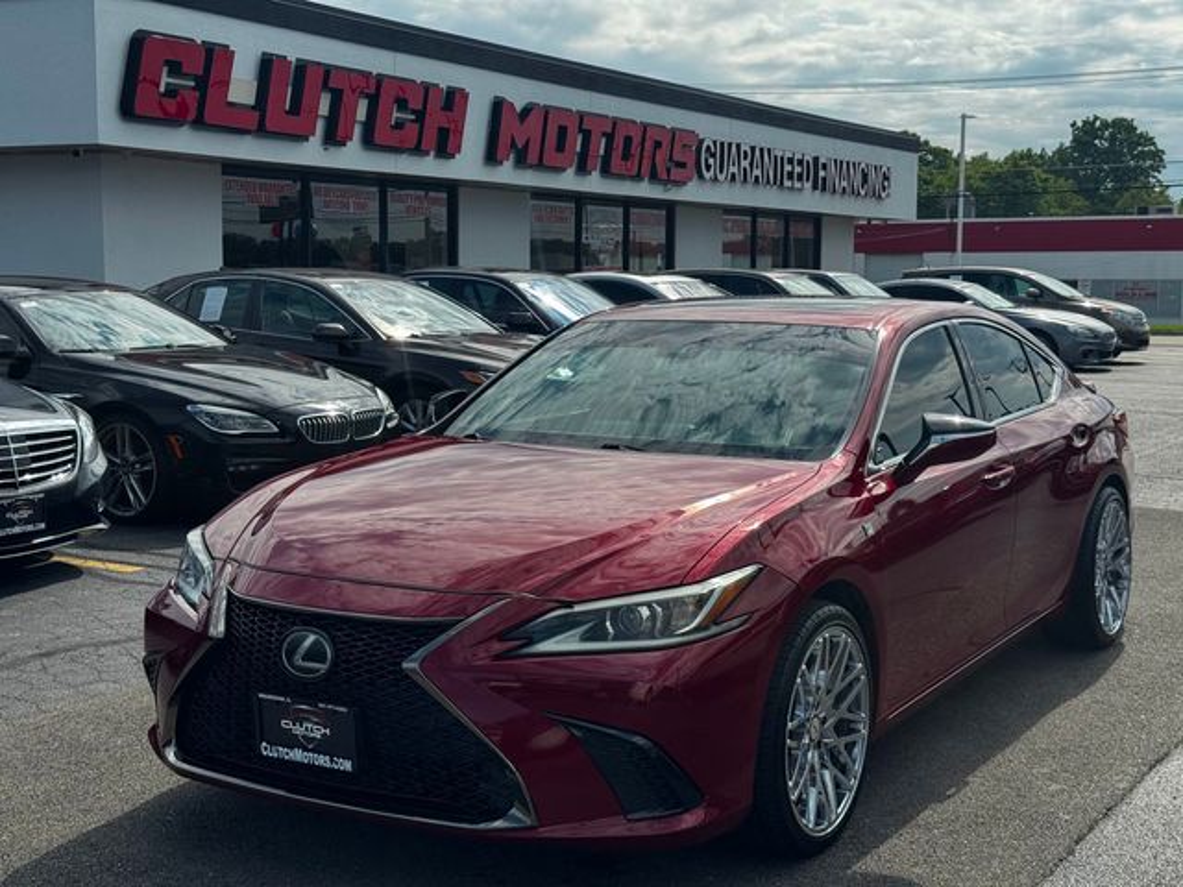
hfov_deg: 39.7
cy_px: 444
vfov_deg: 30.3
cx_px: 592
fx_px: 1640
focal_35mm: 48
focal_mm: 6.76
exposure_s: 1/5376
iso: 64
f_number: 1.78
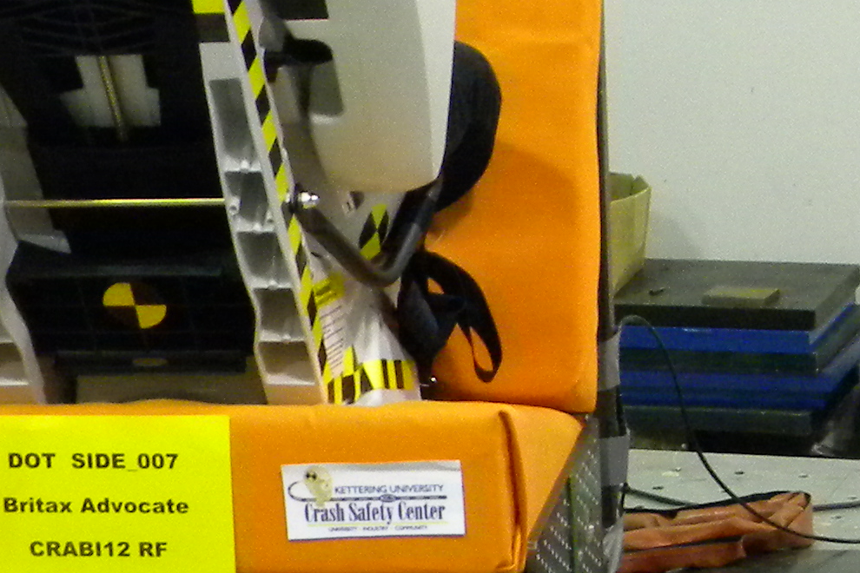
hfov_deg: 14.5
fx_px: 3296
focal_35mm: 138
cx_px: 944
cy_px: 455
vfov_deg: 9.9
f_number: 3.7
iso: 400
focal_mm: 6.4
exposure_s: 1/23.5
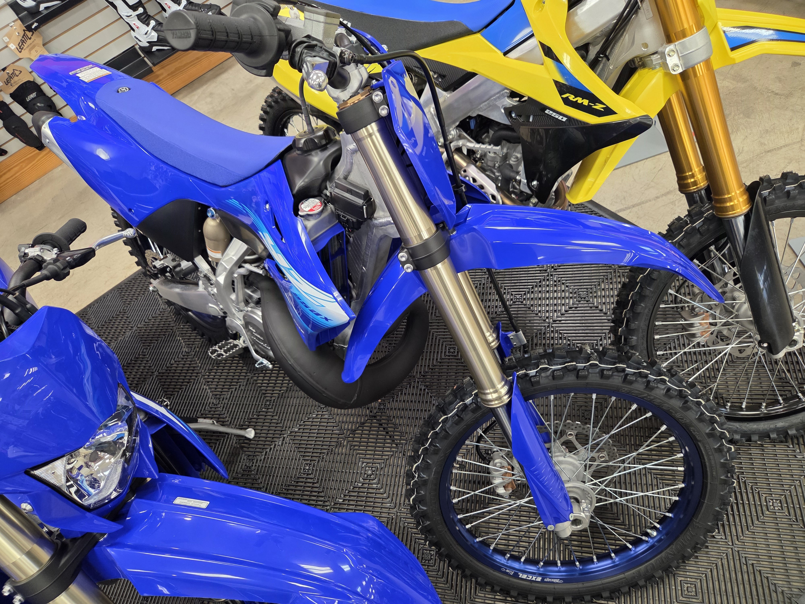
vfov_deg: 58.9
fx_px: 535
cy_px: 302
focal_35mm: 23
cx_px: 402
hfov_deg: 73.9
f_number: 1.8
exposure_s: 1/120
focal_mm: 5.4
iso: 320
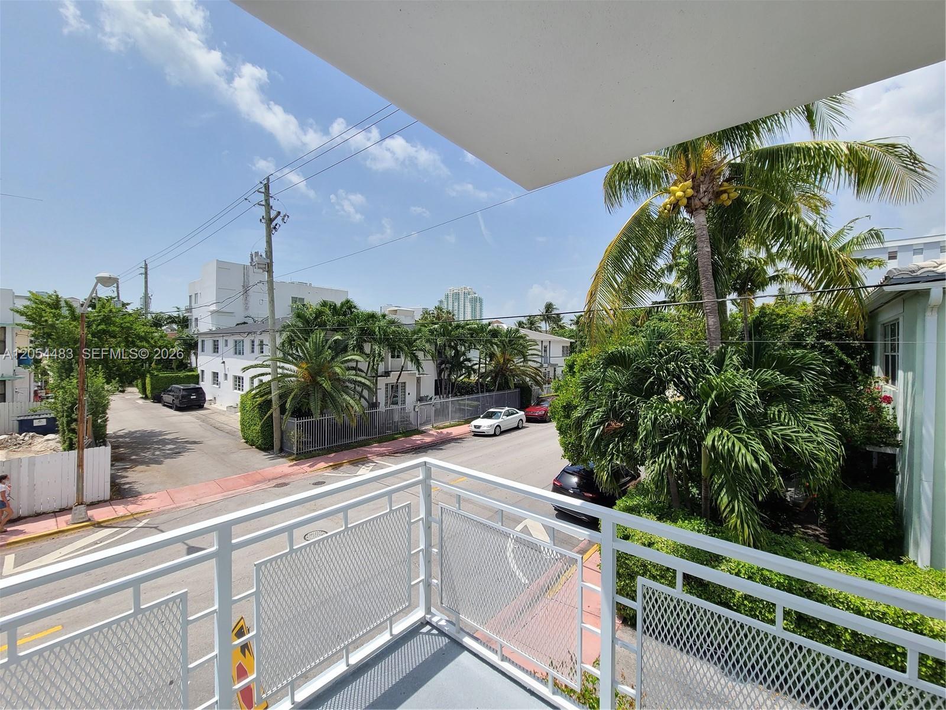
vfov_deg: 89.9
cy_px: 355
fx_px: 355
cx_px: 473
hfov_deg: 106.2
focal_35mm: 13
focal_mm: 2.2
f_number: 2.2
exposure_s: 1/1672
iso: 50
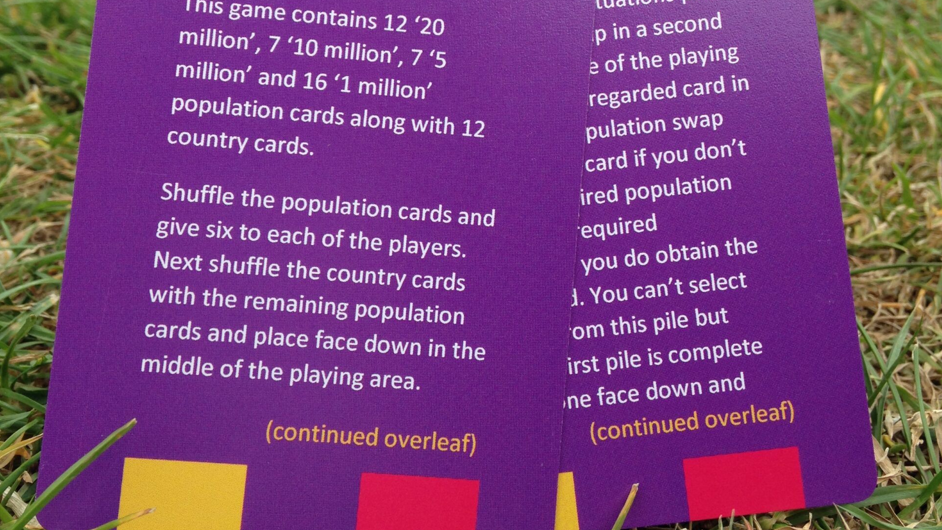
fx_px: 1199
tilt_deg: -21.9
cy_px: 120
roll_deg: -1.2
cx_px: 471
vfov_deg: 24.6
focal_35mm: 48
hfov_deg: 42.9
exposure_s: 1/187
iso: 50
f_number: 2.4
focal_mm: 4.12
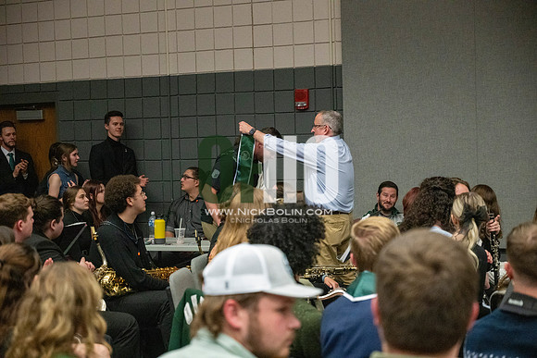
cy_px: 179
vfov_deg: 19.5
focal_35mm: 70
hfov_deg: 28.8
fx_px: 1044
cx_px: 268
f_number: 4
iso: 10000
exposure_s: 1/500
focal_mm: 70
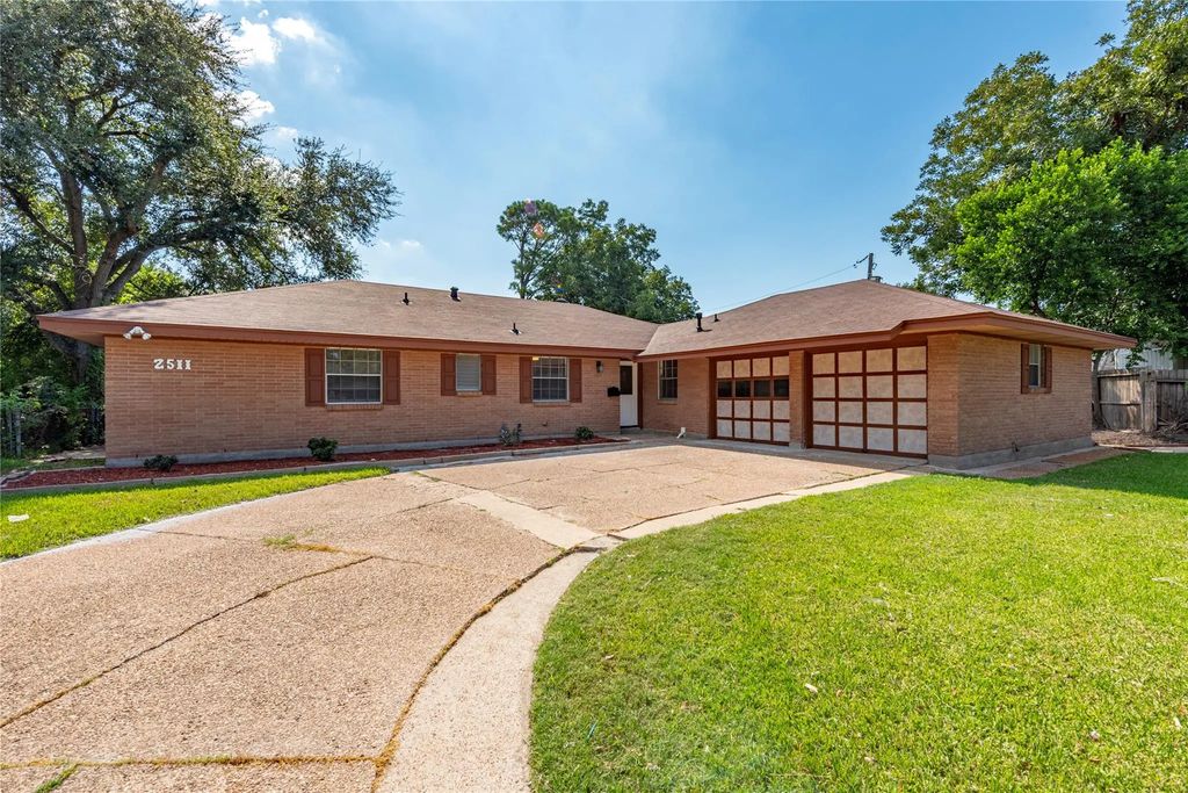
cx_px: 594
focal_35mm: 16
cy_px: 396
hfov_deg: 96.7
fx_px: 528
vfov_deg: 73.8
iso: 100
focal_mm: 16
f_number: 10
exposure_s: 1/200
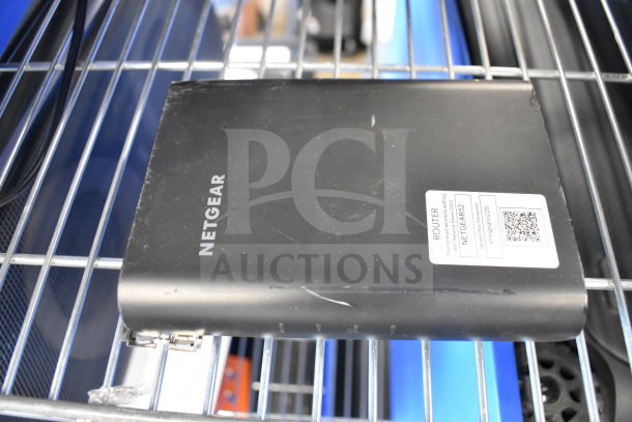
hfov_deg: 67.4
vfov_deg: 48.0
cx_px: 316
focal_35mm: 27
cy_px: 211
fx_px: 474
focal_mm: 18
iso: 4500
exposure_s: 1/30
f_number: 3.5
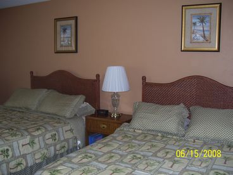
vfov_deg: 38.7
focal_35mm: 37
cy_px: 88
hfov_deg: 50.1
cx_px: 116
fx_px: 249
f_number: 2.7
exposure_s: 1/60
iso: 80
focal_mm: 6
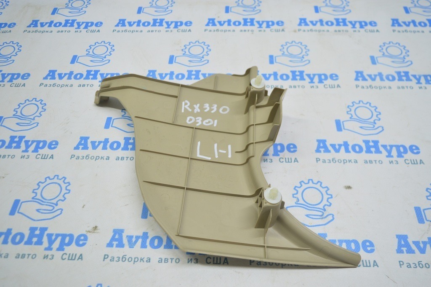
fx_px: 377
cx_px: 216
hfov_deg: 59.5
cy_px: 144
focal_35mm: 32
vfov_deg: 41.6
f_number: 3.8
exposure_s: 1/50
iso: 400
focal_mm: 21
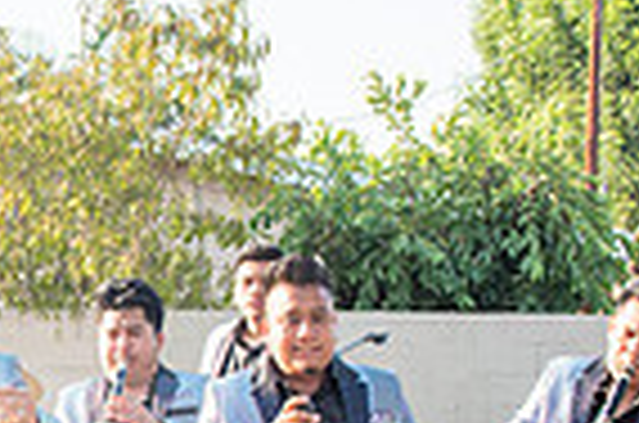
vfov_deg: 10.6
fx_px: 2249
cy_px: 484
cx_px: -148
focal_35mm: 127
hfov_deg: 15.5
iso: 200
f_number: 7.1
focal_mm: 31
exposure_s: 1/200
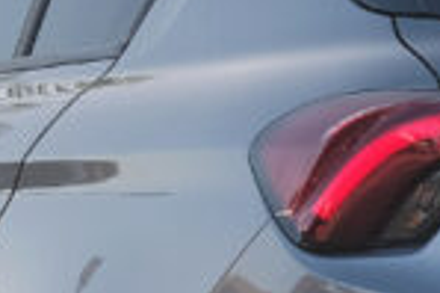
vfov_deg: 3.6
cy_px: 383
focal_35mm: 385
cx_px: 343
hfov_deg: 5.4
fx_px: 4700
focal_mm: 37.4
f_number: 9
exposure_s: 1/50
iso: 160
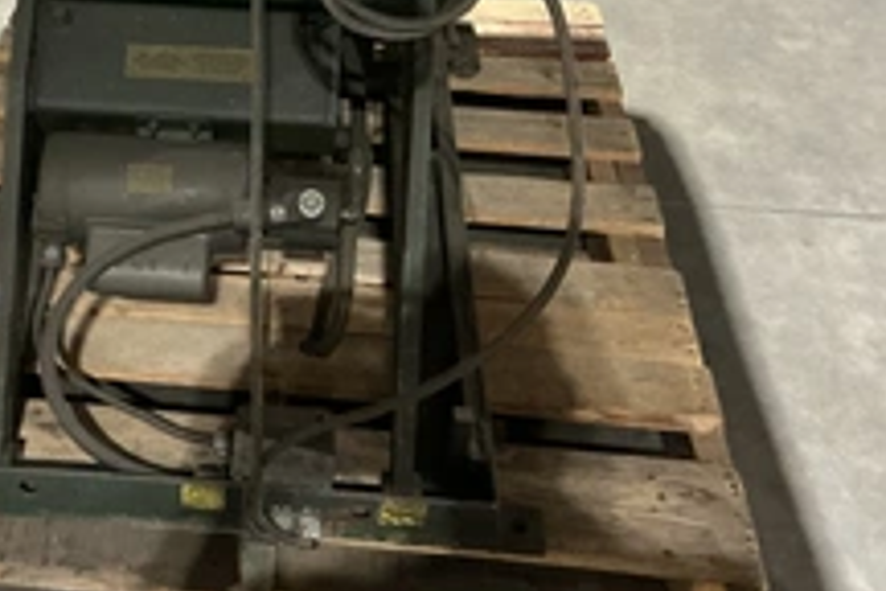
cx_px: 234
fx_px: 1329
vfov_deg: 24.3
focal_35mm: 54
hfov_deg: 36.1
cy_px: 53
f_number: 1.8
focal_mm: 3
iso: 320
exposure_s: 1/38
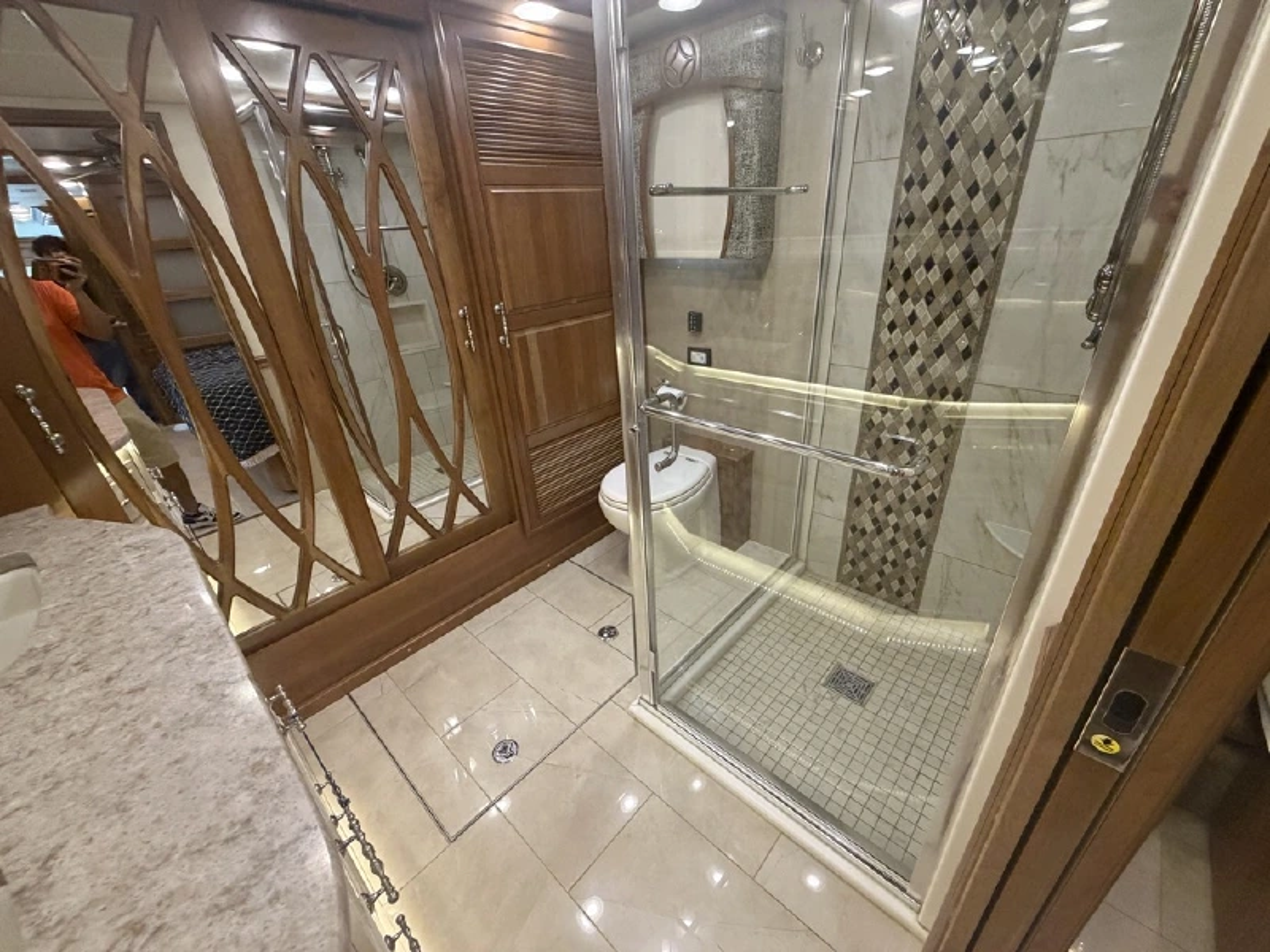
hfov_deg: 102.1
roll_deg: +4.1
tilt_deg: -26.3
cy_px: 476
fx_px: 514
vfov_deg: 85.7
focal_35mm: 14
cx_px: 635
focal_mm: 2.22
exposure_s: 1/60
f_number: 2.2
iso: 400
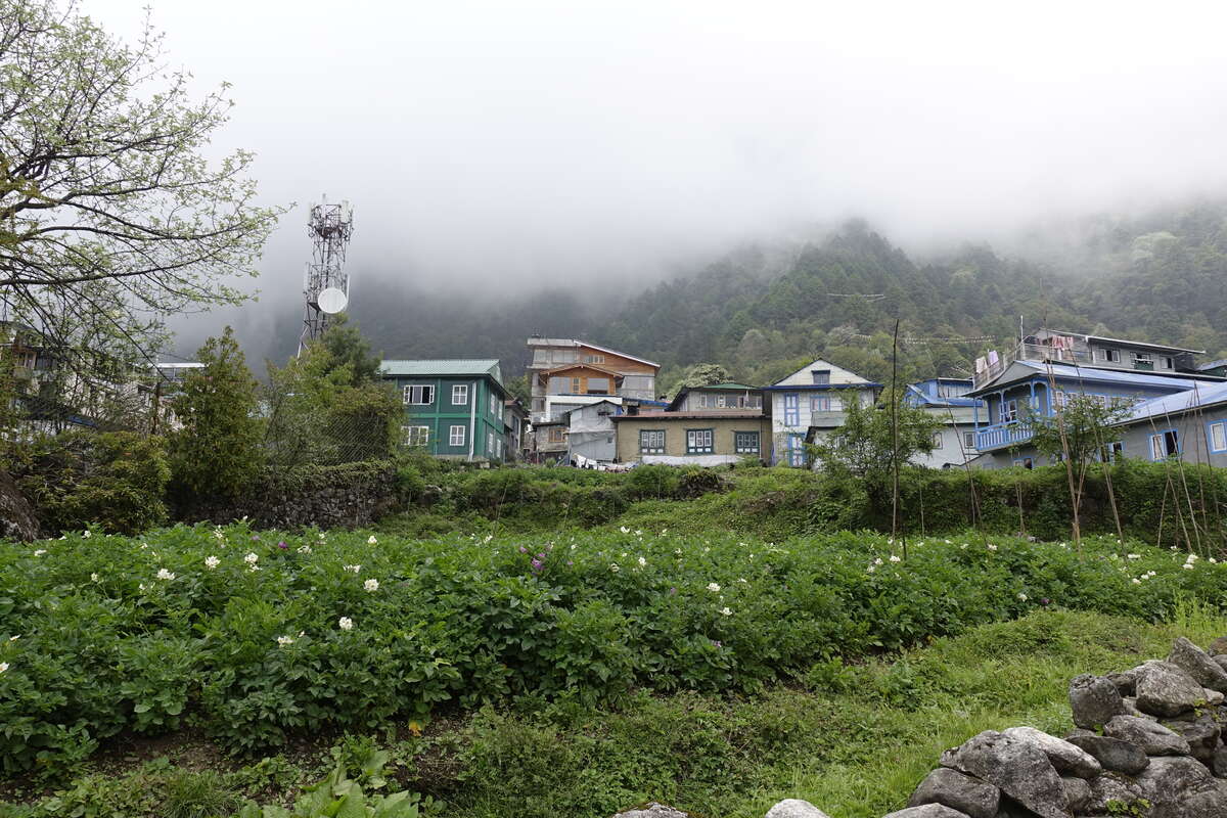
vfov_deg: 53.1
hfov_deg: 73.7
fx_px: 818
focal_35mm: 24
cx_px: 614
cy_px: 409
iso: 125
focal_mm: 8.8
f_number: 5.6
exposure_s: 1/320
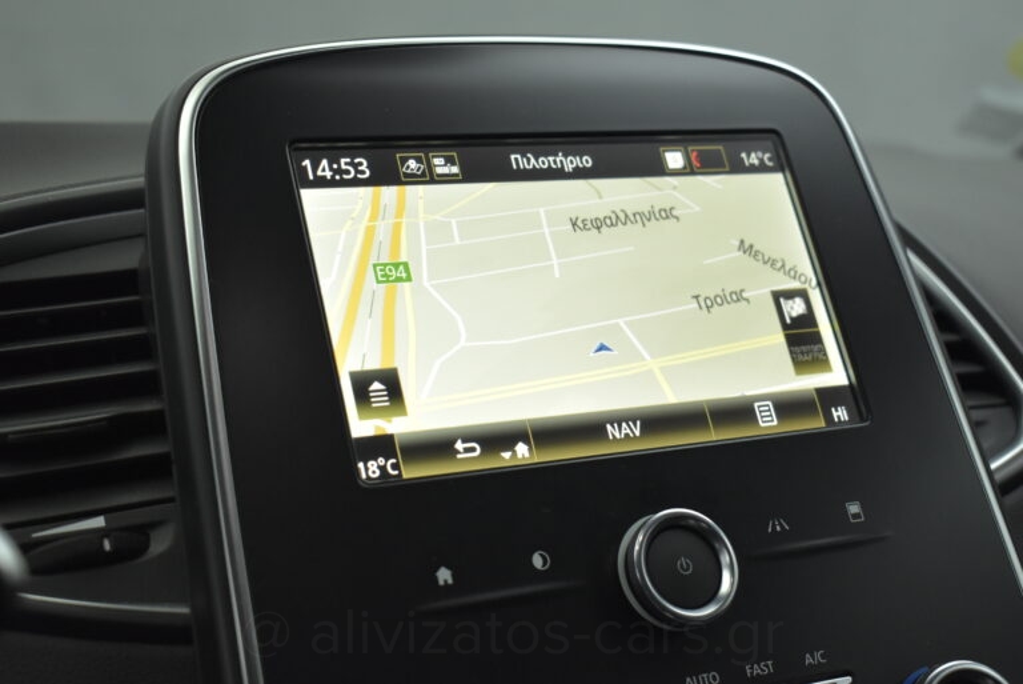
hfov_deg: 35.0
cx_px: 512
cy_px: 342
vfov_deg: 23.8
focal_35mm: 57
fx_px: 1621
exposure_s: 1/125
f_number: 4.8
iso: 1600
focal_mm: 38
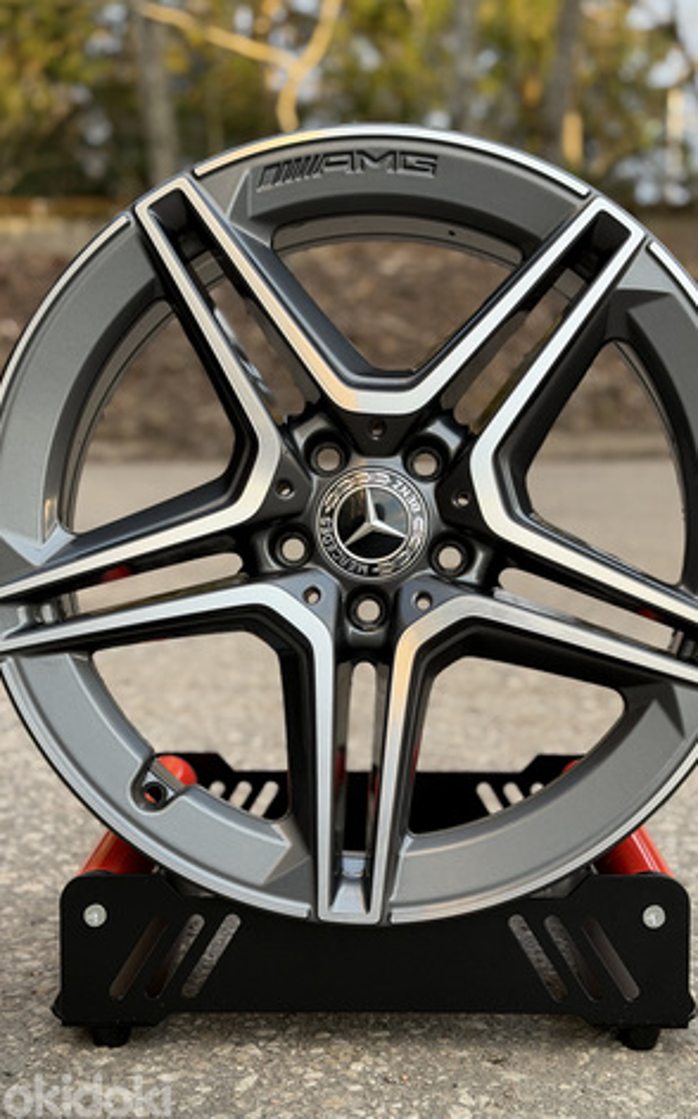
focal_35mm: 54
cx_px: 381
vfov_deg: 37.5
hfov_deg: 23.9
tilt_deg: -8.1
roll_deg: -0.1
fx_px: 1645
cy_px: 584
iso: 64
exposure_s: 1/121
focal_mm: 6.76
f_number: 1.78
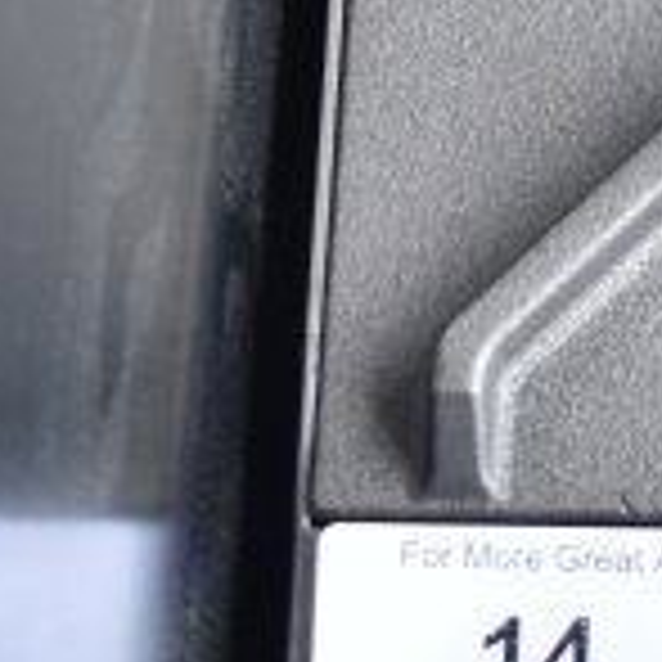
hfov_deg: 7.2
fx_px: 5149
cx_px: 1126
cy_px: -831
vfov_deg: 7.0
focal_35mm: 238
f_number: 4.2
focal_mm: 30
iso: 220
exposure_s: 1/50
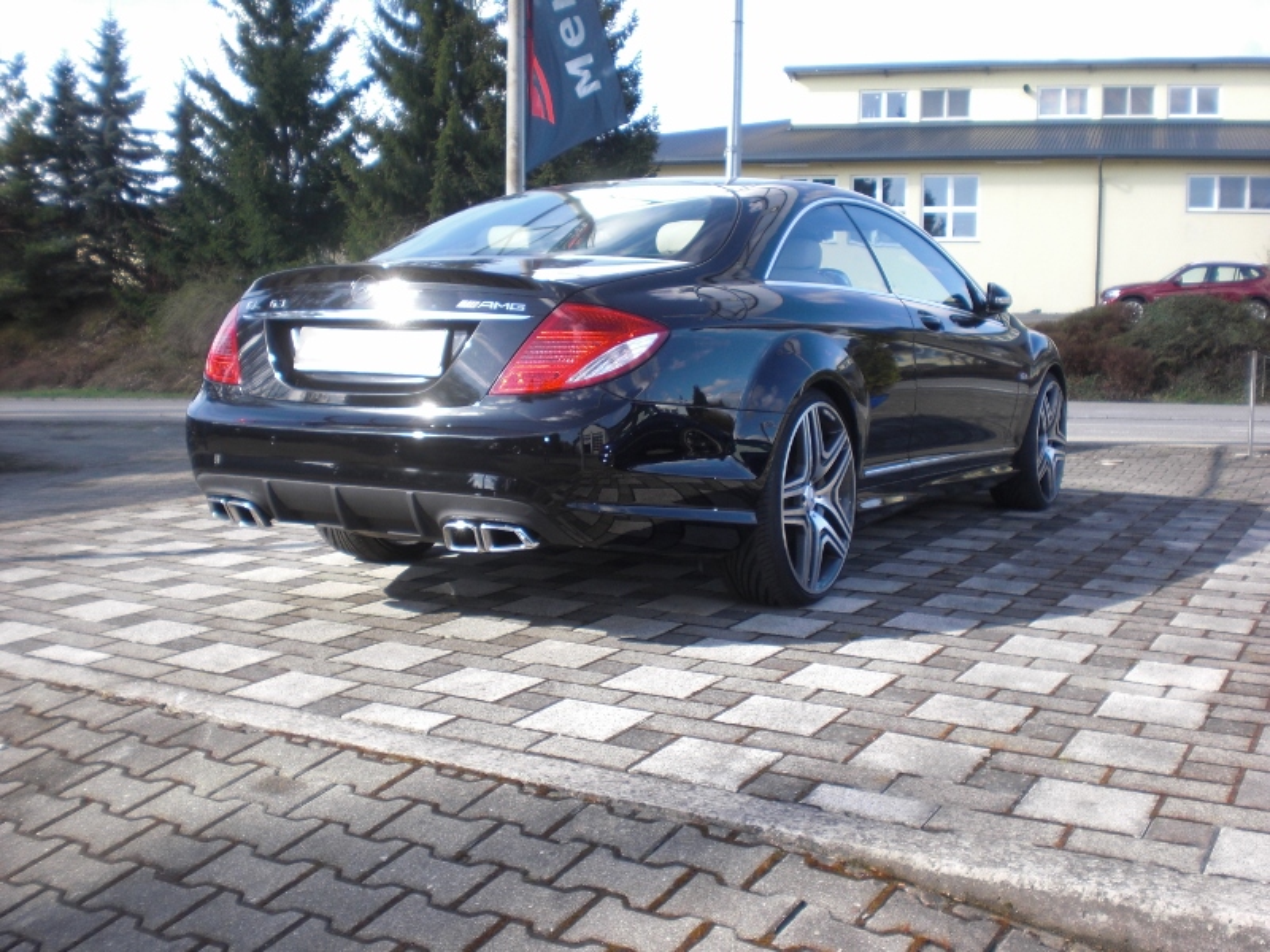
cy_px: 476
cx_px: 635
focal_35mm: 38
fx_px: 1394
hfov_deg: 49.0
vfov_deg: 37.7
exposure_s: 1/250
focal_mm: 6.3
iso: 64
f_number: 3.1
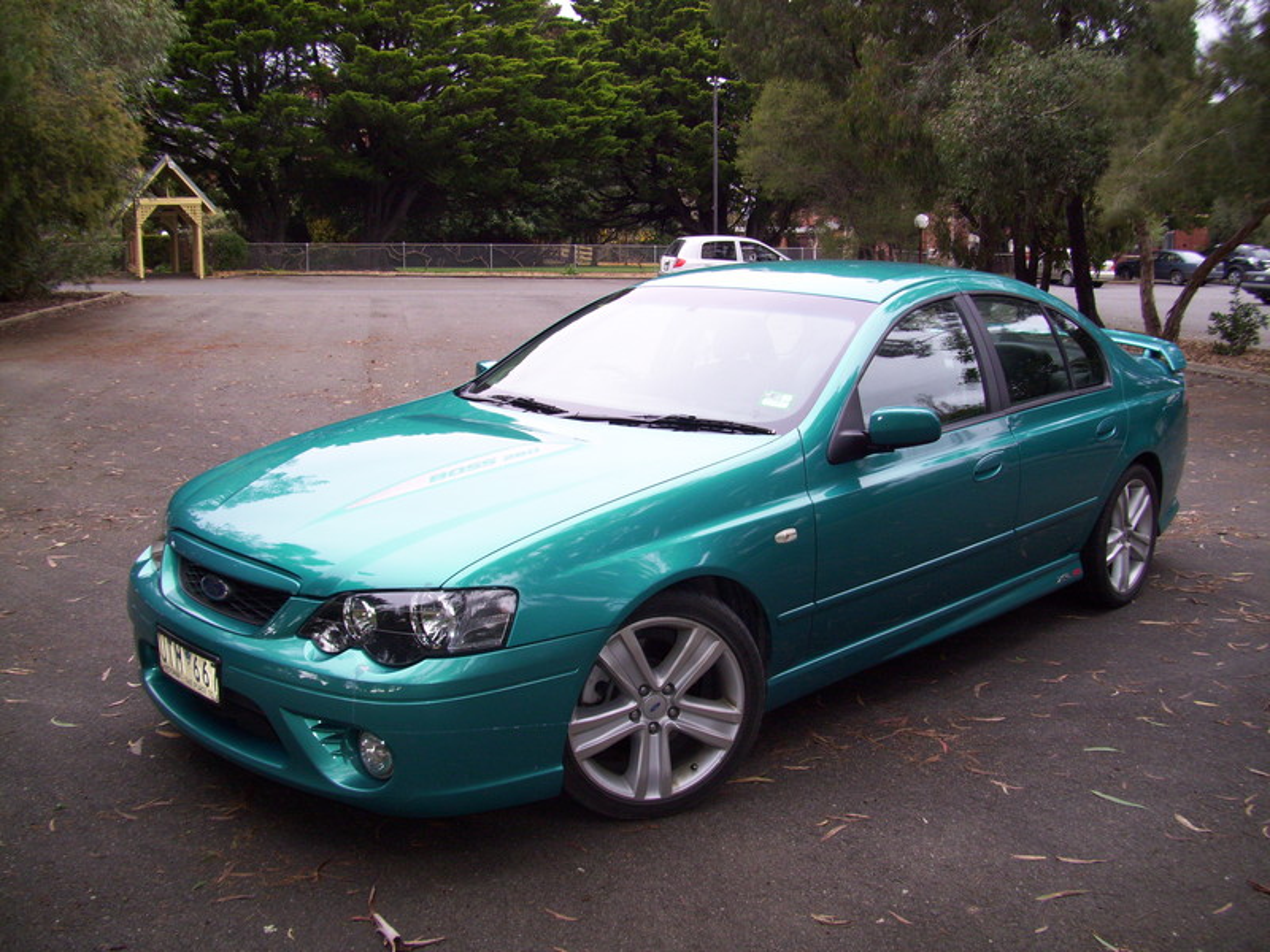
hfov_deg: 56.8
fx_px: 1174
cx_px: 635
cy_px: 476
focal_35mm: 32
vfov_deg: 44.2
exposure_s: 1/60
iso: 80
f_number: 2.9
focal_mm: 5.7
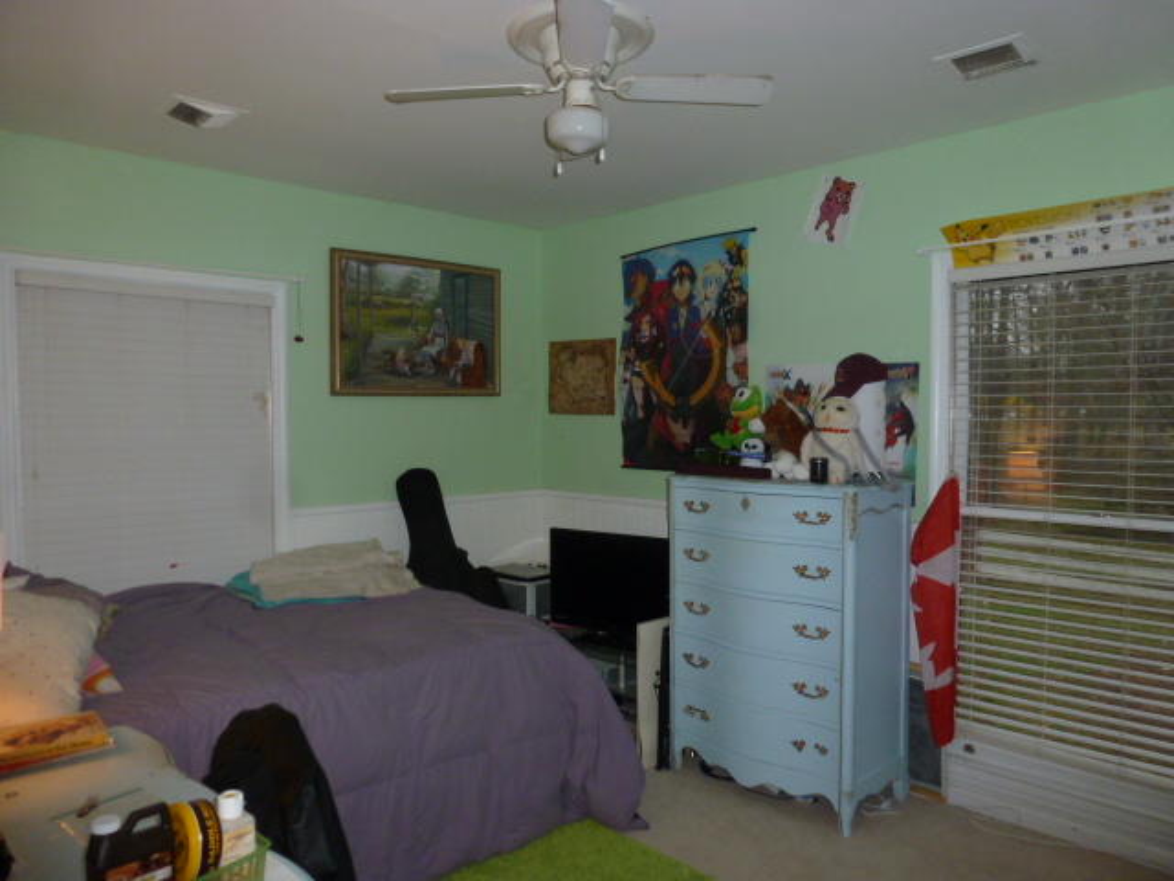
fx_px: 814
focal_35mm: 24
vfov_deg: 56.8
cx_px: 587
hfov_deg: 71.6
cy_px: 440
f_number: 3.3
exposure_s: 1/60
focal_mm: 4.3
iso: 200
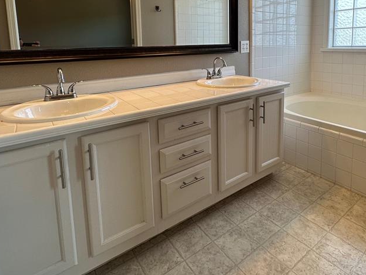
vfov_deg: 56.3
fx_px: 243
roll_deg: +1.0
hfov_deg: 73.5
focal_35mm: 23
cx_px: 211
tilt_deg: -6.1
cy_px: 73
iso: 50
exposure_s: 1/120
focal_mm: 2.22
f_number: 2.2
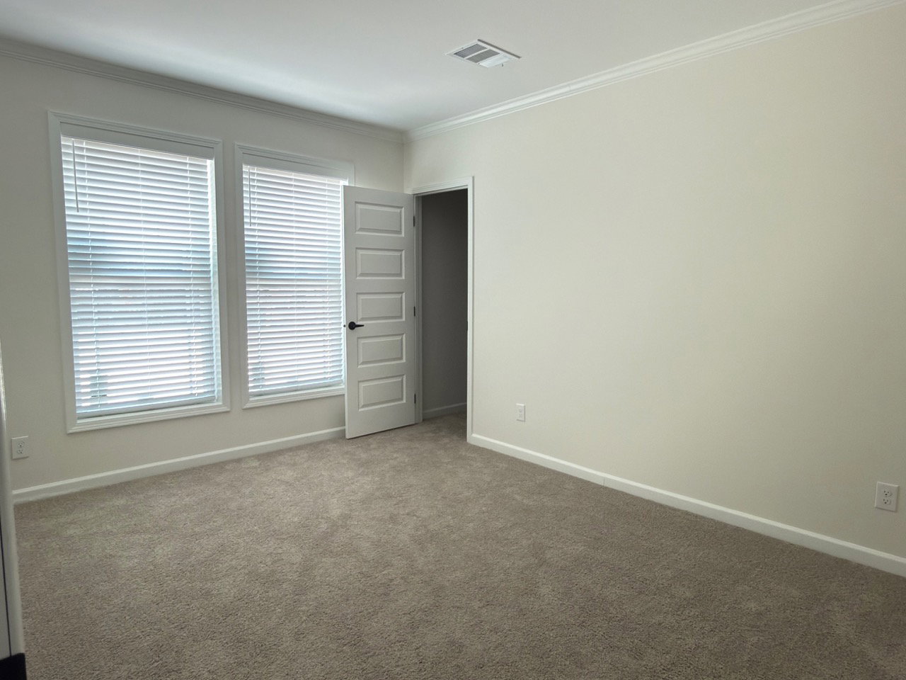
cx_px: 453
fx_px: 550
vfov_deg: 63.4
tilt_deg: -5.4
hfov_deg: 79.0
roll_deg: -0.7
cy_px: 340
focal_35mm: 21
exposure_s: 1/30
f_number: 2.2
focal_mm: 2.22
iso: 80
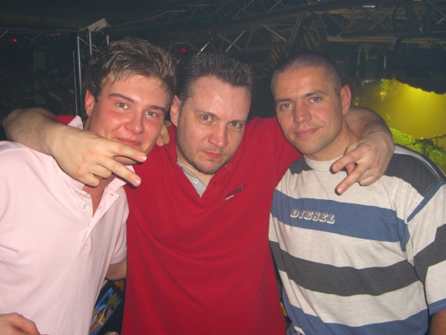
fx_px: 541
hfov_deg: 44.8
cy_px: 174
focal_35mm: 42
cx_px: 210
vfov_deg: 34.3
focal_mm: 7.9
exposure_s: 1/60
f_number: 2.8
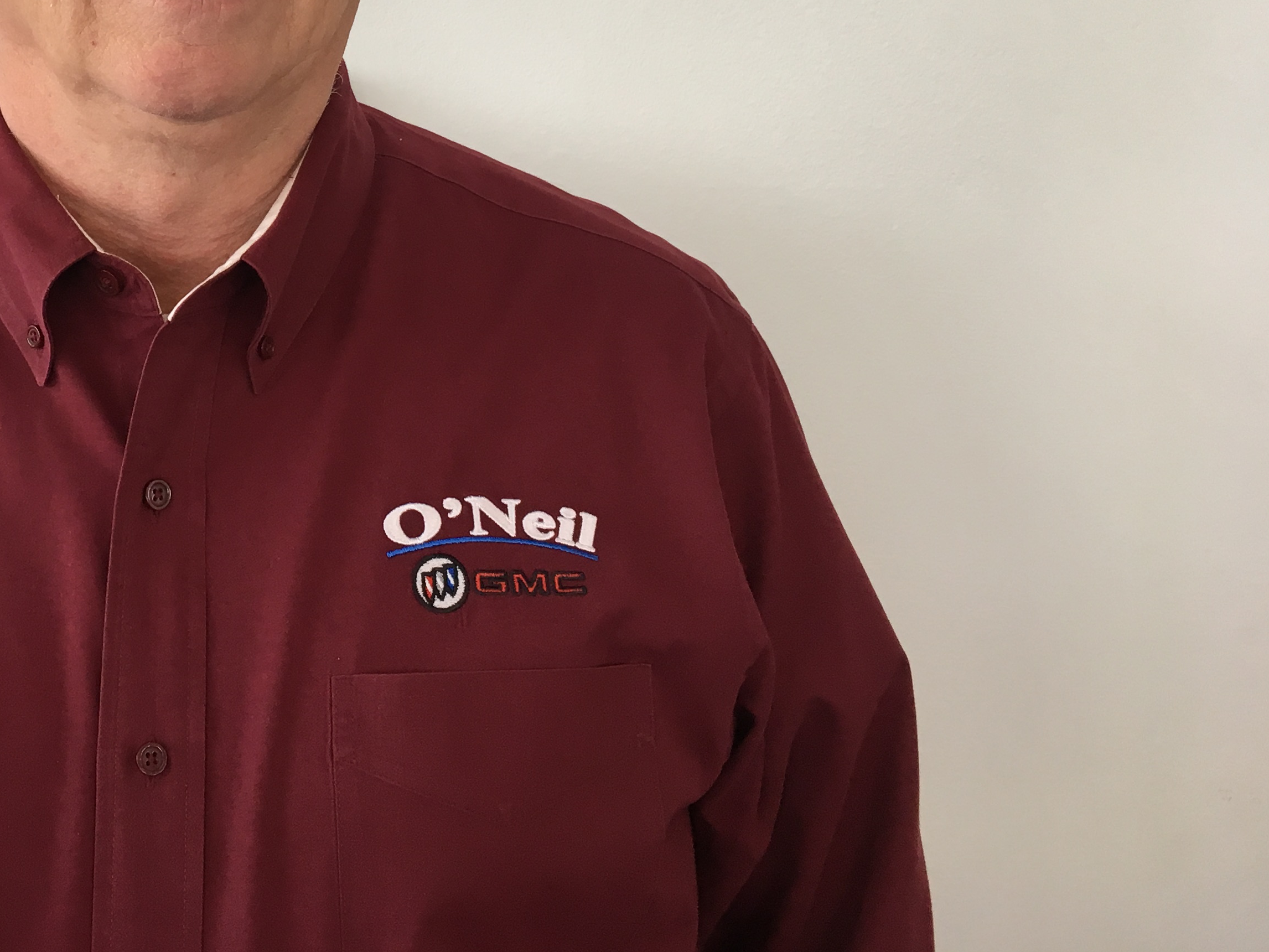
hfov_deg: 35.7
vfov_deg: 27.7
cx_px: 175
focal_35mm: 51
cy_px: 136
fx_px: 1870
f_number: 2.2
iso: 25
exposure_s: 1/40
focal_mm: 4.15
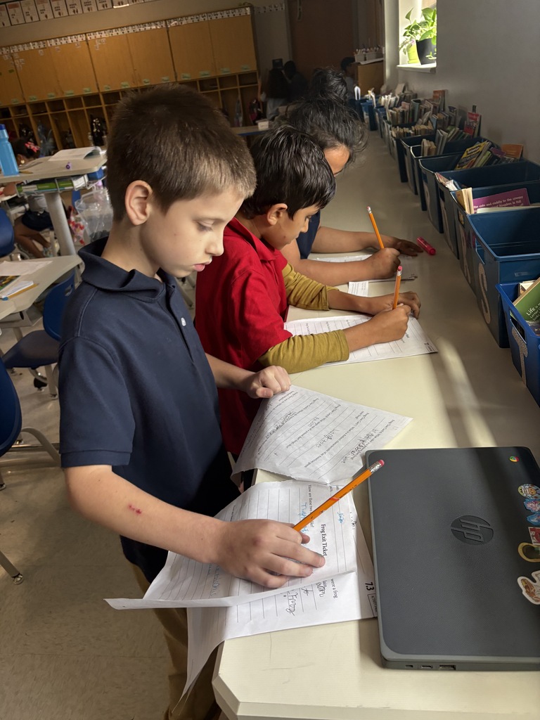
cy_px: 360
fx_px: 541
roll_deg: +8.7
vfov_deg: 67.3
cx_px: 270
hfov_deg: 53.1
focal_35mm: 26
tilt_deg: -26.5
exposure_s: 1/60
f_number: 1.6
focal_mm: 5.96
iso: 200
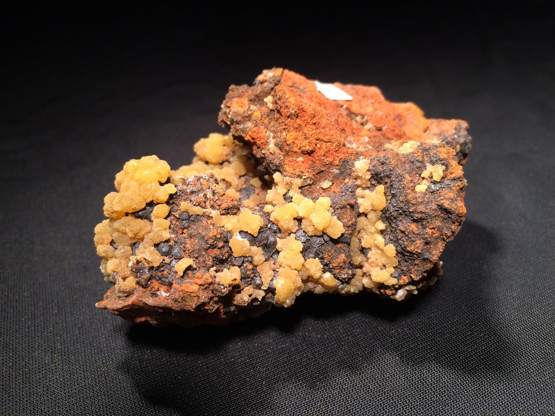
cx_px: 278
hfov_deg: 61.7
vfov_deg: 48.2
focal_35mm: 29
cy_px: 208
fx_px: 465
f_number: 2.2
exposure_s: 1/60
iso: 40
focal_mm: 4.15
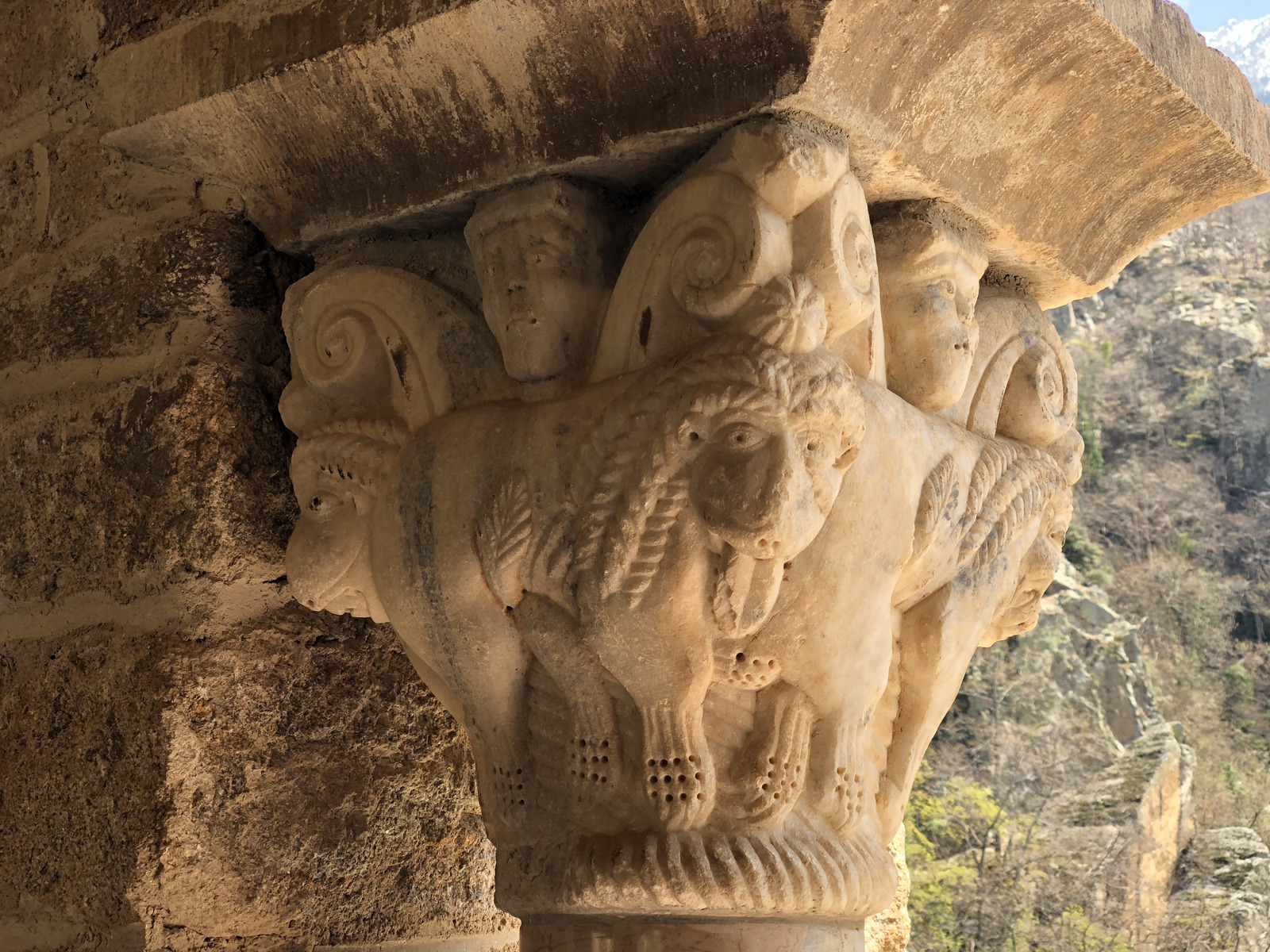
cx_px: 635
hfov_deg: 36.8
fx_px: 1908
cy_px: 476
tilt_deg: +14.4
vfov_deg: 28.0
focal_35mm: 52
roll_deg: +1.2
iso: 16
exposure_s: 1/120
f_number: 2.4
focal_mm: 6
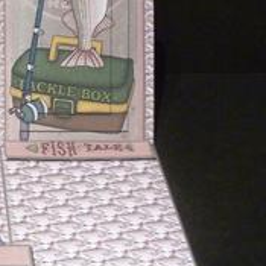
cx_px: -73
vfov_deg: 18.9
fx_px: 791
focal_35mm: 91
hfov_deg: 17.9
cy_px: 49
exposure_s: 1/10
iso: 400
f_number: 3.6
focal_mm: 6.5
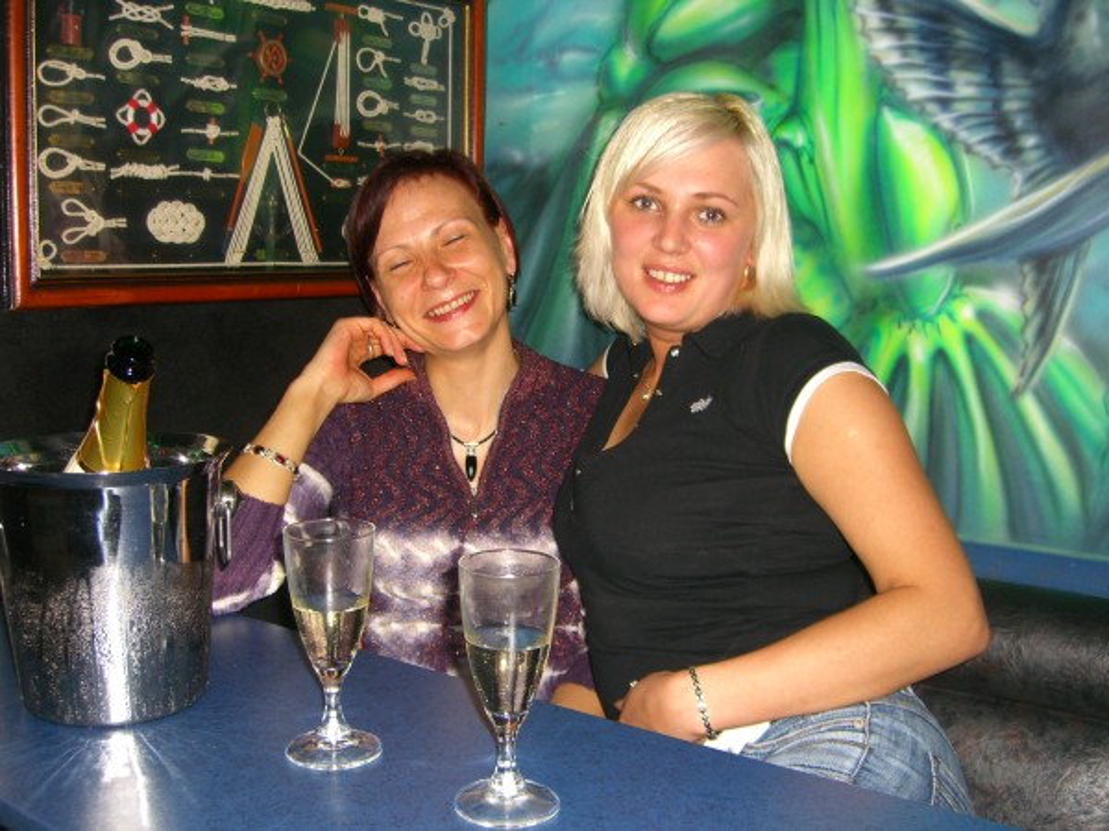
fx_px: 1217
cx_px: 554
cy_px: 416
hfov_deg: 49.0
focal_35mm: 38
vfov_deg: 37.7
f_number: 2.8
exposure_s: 1/60
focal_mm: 7.9
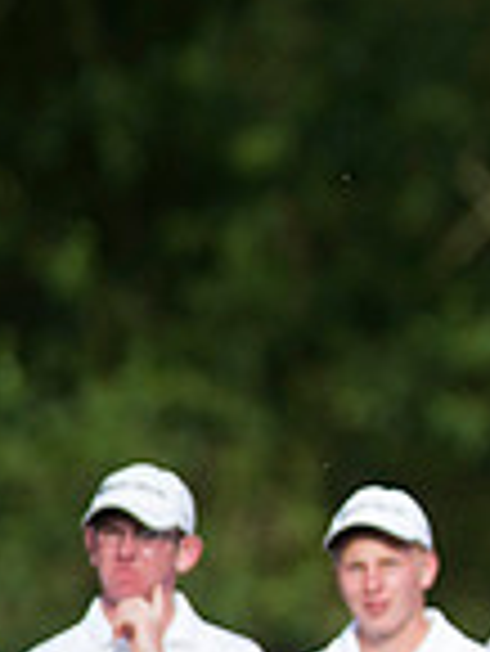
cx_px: 1268
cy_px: 283
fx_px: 21692
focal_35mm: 1151
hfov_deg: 1.3
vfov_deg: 1.7
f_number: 4
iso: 400
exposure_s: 1/2000
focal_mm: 300
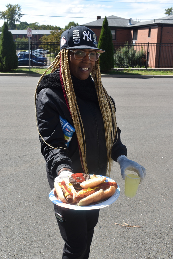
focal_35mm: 39
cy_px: 130
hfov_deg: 34.2
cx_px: 86
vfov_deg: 49.5
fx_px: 281
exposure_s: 1/320
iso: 200
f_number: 9
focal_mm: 26
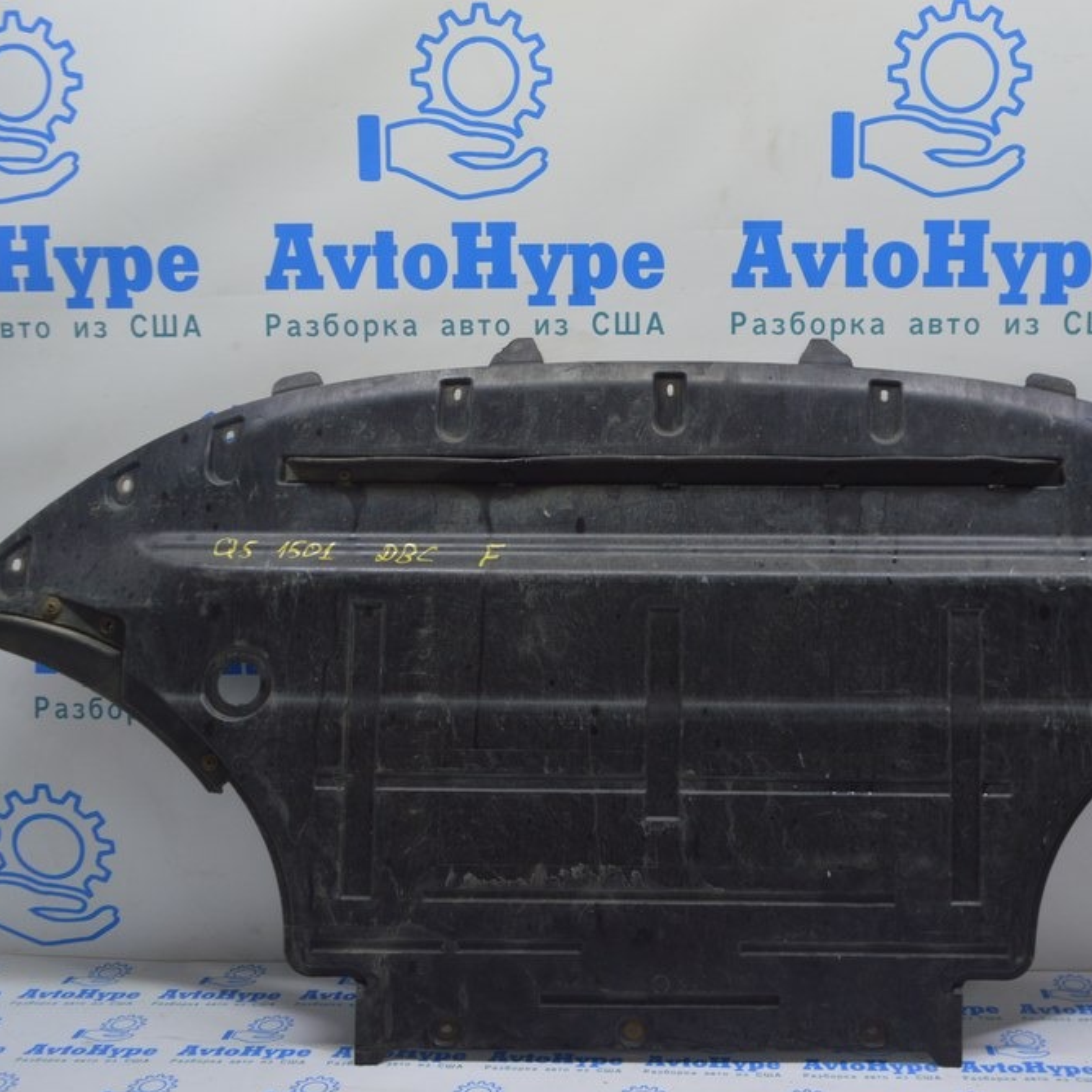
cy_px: 554
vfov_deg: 42.8
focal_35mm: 39
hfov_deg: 42.6
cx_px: 674
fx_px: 1392
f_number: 5.6
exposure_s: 1/25
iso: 400
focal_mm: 20
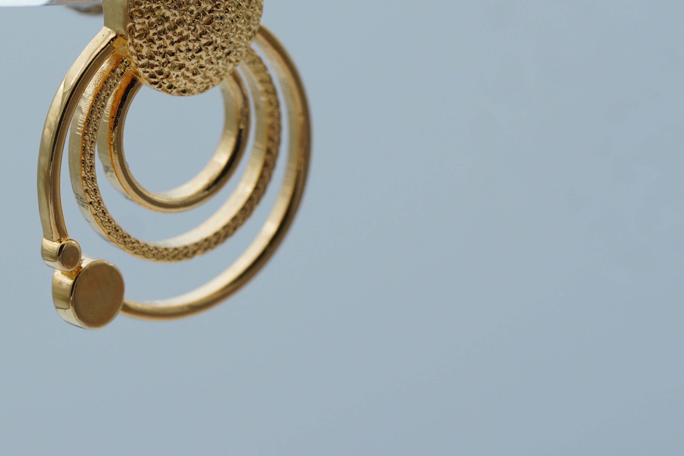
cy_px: 112
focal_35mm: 267
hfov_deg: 7.7
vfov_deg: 5.1
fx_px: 5072
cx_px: 184
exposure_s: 1/80
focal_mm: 90
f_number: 5.6
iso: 160
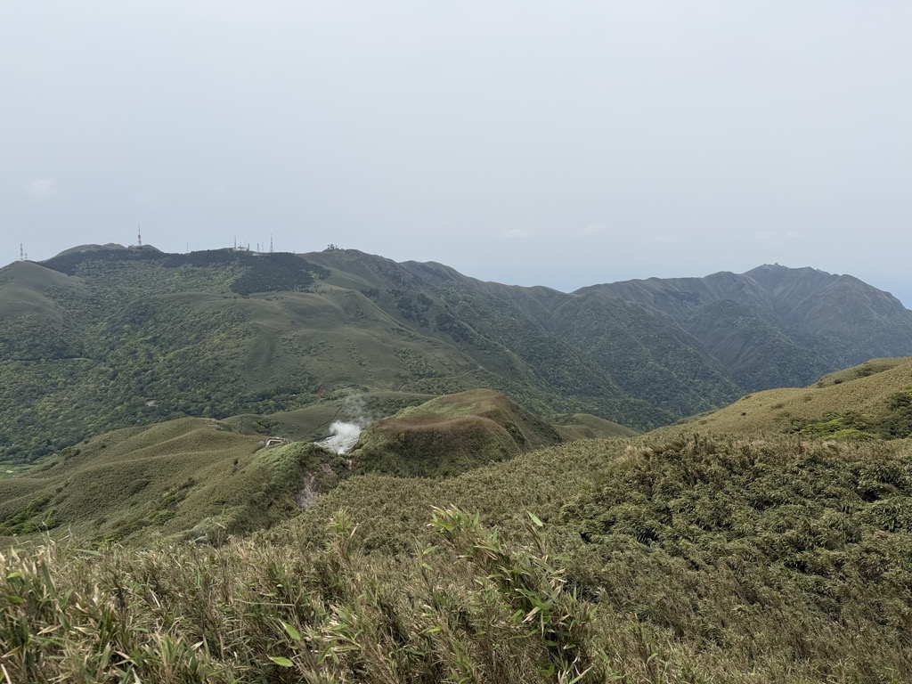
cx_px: 456
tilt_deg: -8.2
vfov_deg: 56.8
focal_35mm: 24
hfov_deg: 71.6
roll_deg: -1.7
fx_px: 632
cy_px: 342
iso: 80
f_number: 1.78
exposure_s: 1/4975
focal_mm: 6.76
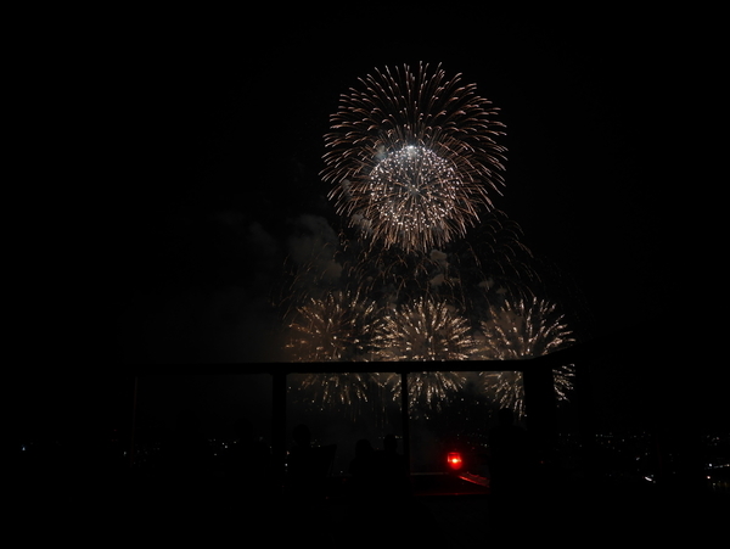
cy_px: 274
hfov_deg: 56.8
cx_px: 365
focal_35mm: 32
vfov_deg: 44.2
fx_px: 675
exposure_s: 1/60
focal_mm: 16
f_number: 3.9
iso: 800
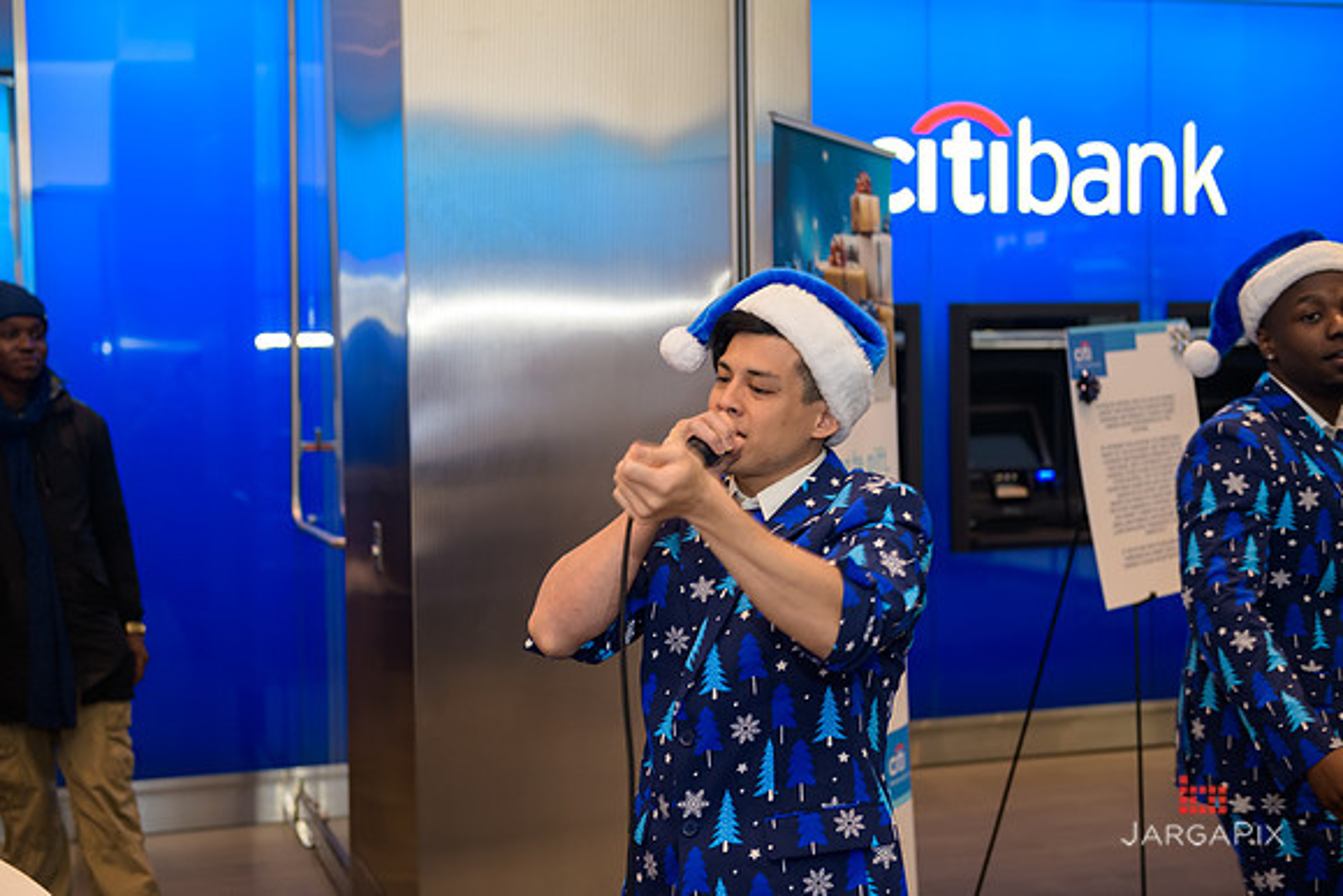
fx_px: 1940
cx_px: 672
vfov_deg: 26.0
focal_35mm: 52
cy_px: 448
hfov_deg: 38.2
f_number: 3.2
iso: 400
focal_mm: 52
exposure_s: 1/125
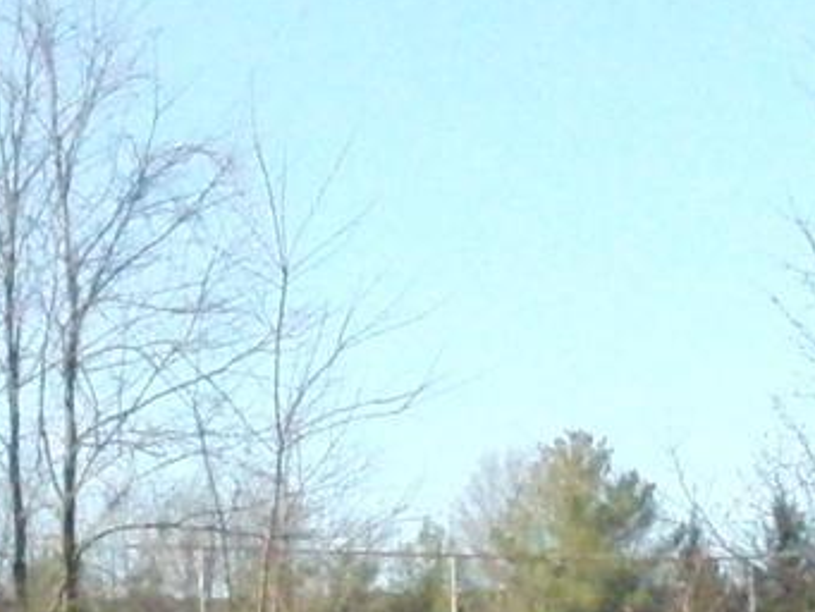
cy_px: 598
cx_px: 423
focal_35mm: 216
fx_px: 5087
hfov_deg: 9.2
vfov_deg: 6.9
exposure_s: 1/640
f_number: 15
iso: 1600
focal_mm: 7.3
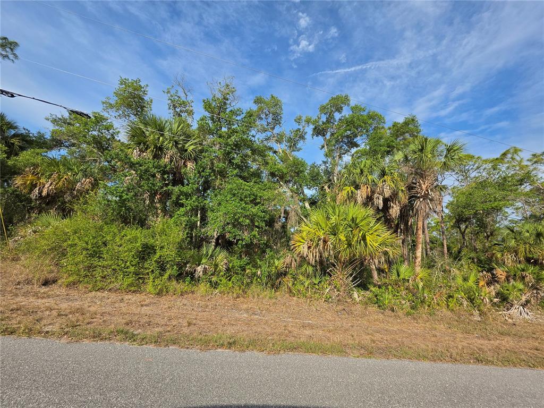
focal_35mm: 13
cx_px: 272
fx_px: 204
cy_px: 204
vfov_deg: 89.9
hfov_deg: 106.2
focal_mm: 2.2
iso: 32
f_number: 1.9
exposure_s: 1/1262
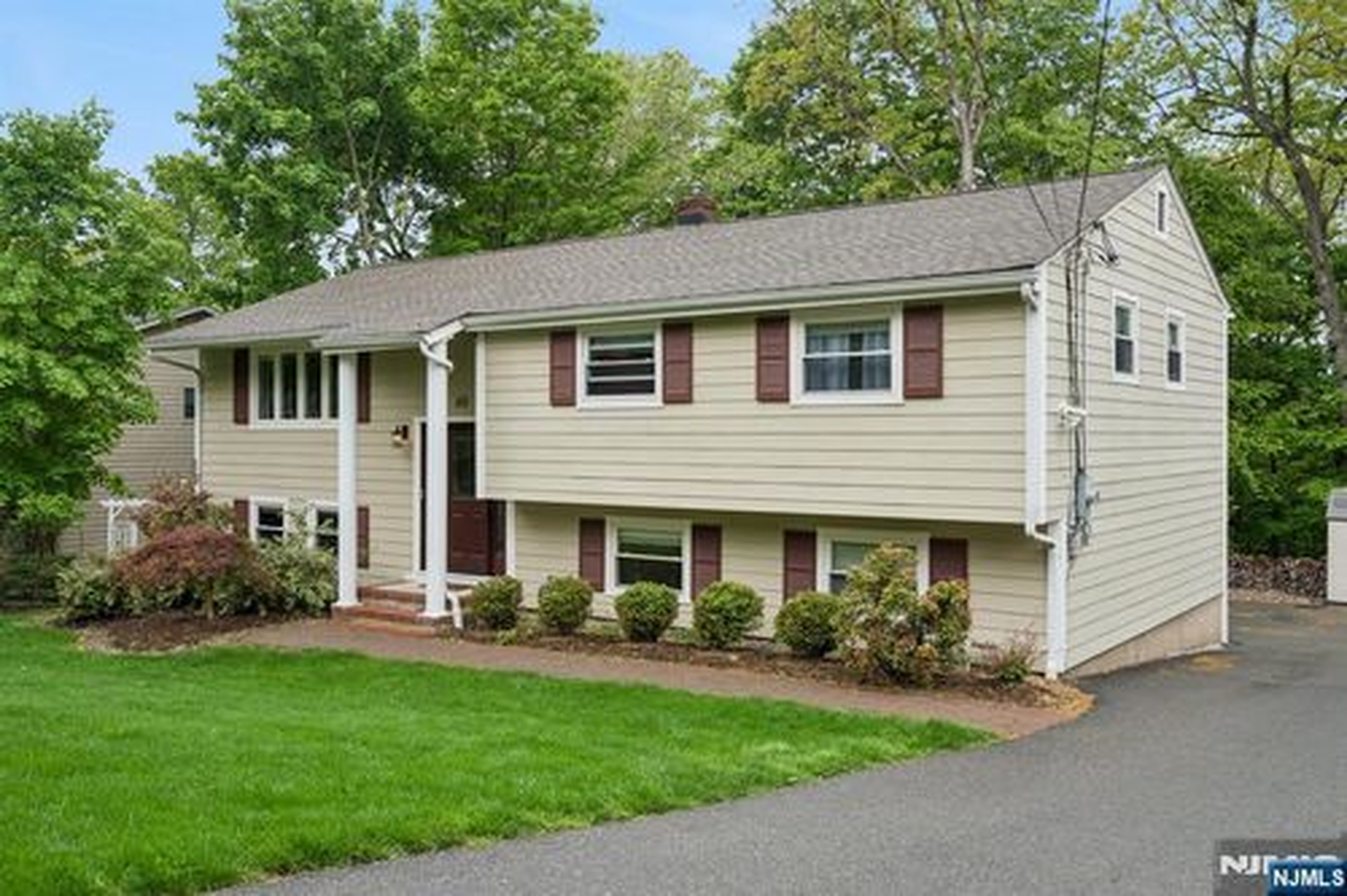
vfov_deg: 43.6
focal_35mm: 30
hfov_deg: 61.9
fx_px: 1122
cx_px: 674
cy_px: 448
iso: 320
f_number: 8
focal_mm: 30
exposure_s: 1/250
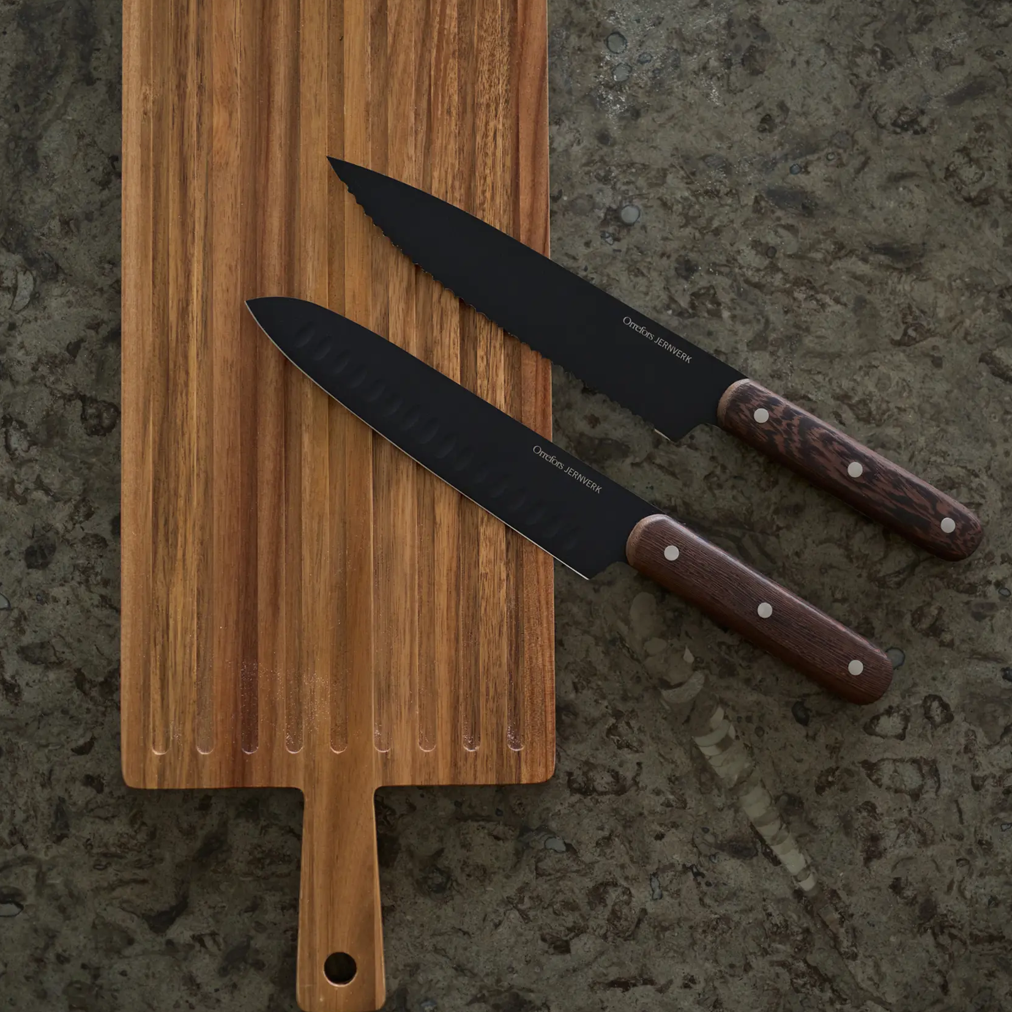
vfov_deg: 26.9
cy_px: 451
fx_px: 2117
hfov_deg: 26.9
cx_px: 507
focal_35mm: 64
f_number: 1.6
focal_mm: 50
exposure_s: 1/100
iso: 500
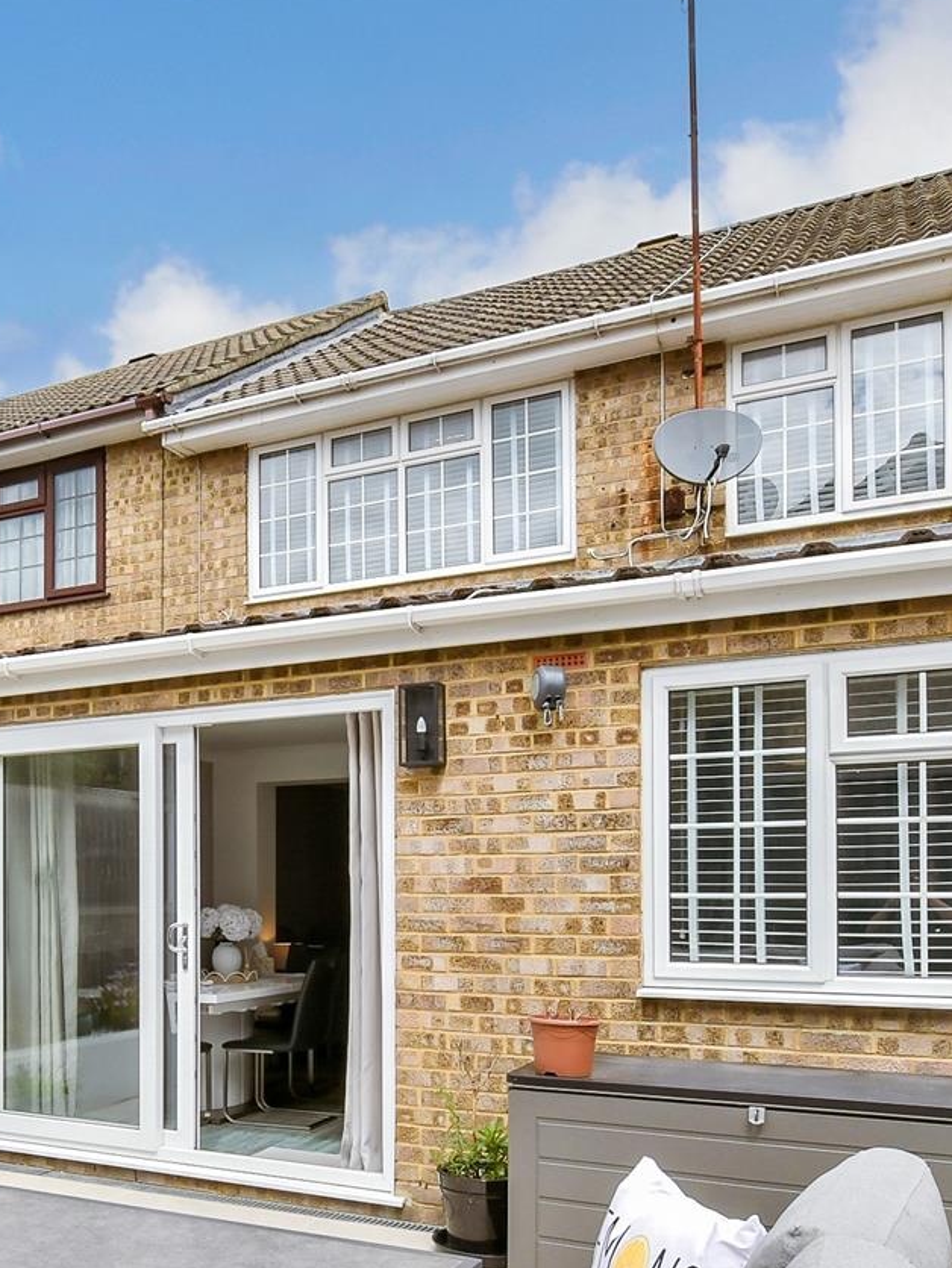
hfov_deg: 42.8
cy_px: 898
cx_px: 152
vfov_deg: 56.4
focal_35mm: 31
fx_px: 1136
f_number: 11
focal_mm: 10
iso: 500
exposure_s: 1/500
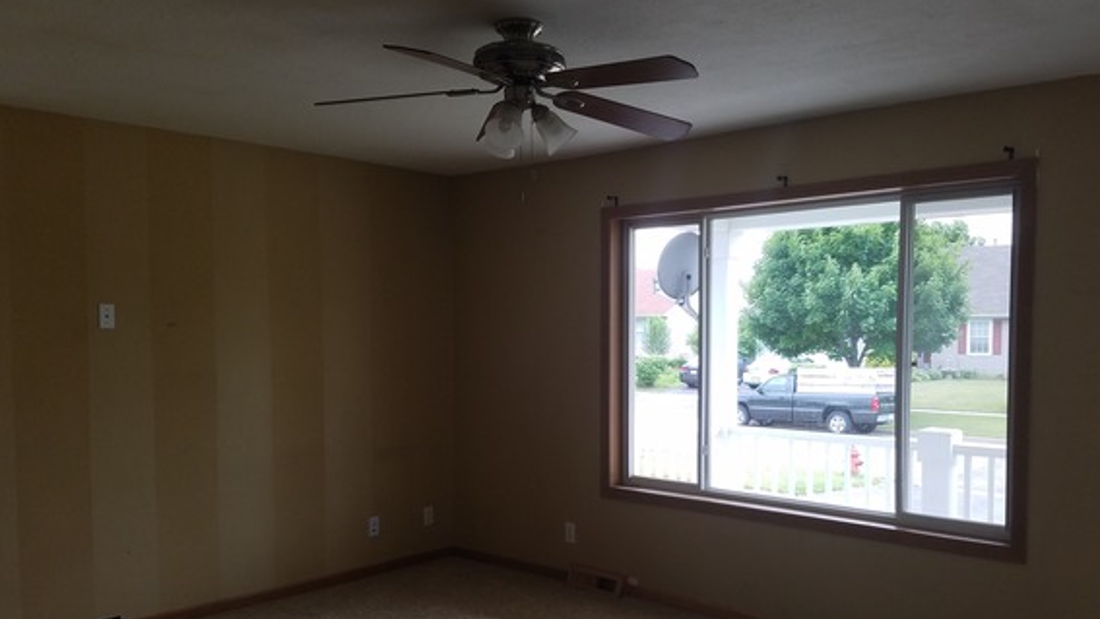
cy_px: 363
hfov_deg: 60.9
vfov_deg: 36.6
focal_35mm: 32
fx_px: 933
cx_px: 596
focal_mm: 4.2
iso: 50
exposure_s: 1/126
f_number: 1.7
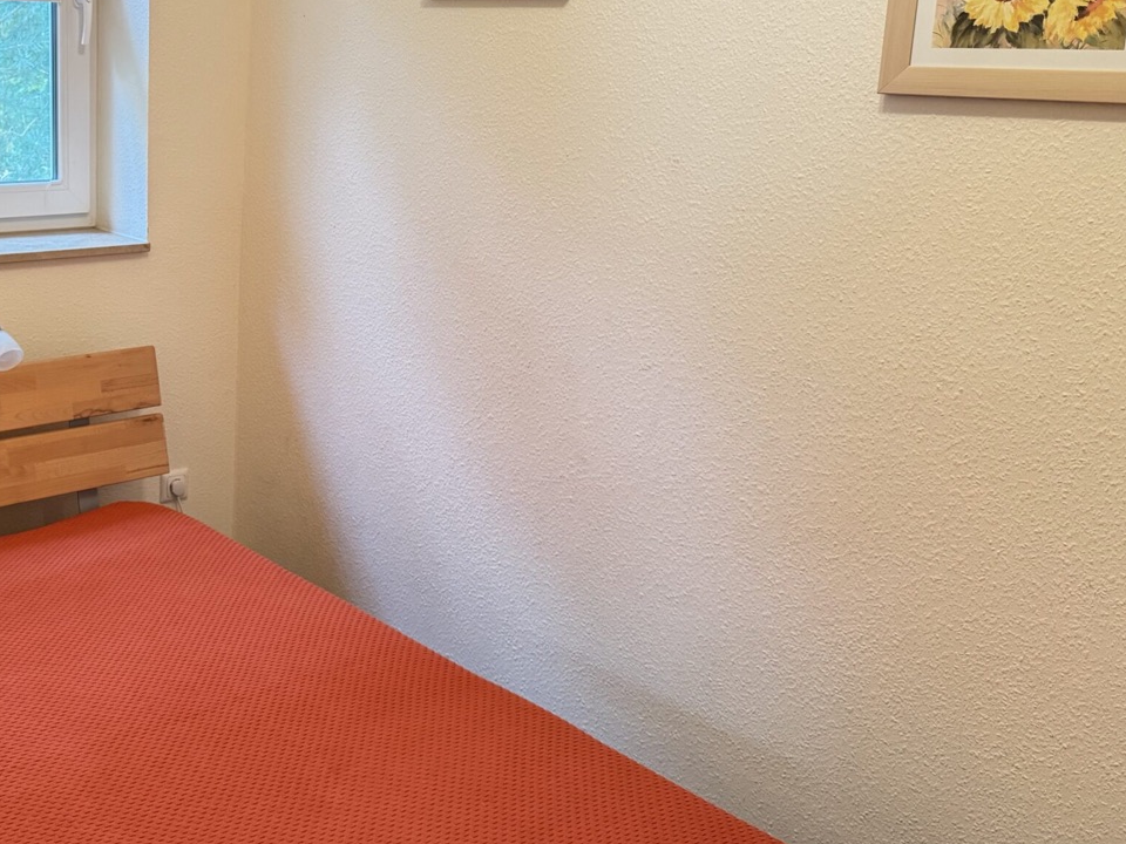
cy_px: 334
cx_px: 215
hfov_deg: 44.4
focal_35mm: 40
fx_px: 1301
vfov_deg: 35.8
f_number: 1.78
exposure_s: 1/50
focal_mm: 6.76
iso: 500
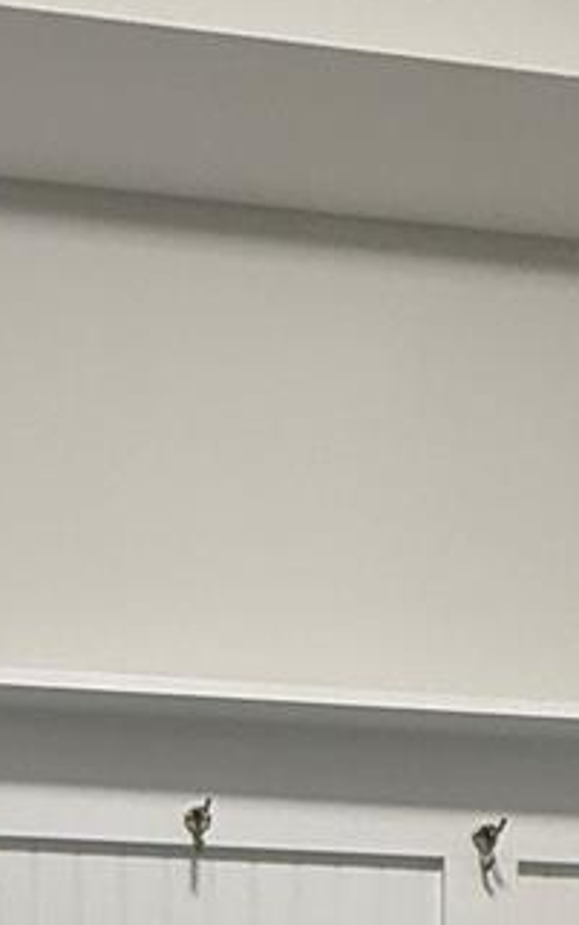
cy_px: 1086
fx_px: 1790
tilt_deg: +3.3
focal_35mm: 71
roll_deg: -1.1
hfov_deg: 18.4
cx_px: 242
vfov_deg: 26.1
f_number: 2.2
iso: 200
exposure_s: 1/60
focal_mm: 2.22
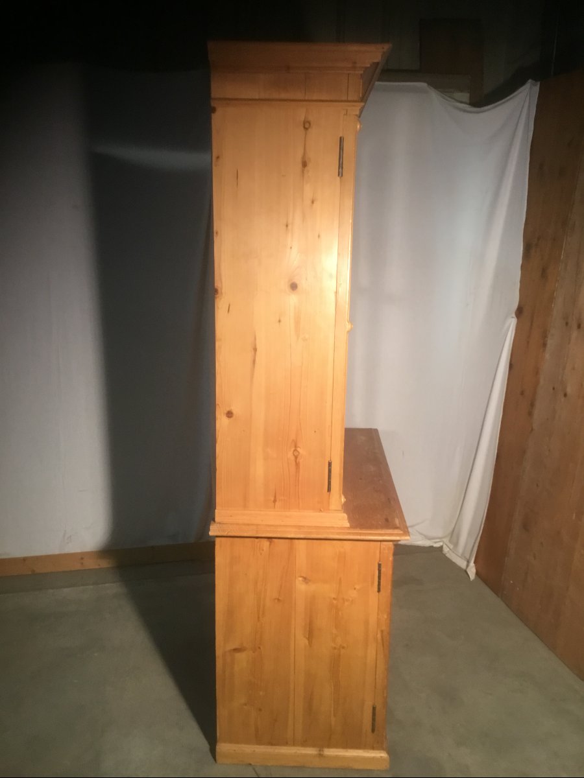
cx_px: 292
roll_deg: -1.2
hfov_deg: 45.4
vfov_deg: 58.4
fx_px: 697
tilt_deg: -10.7
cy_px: 389
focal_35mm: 31
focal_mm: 3.3
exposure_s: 1/33
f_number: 2.4
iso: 125
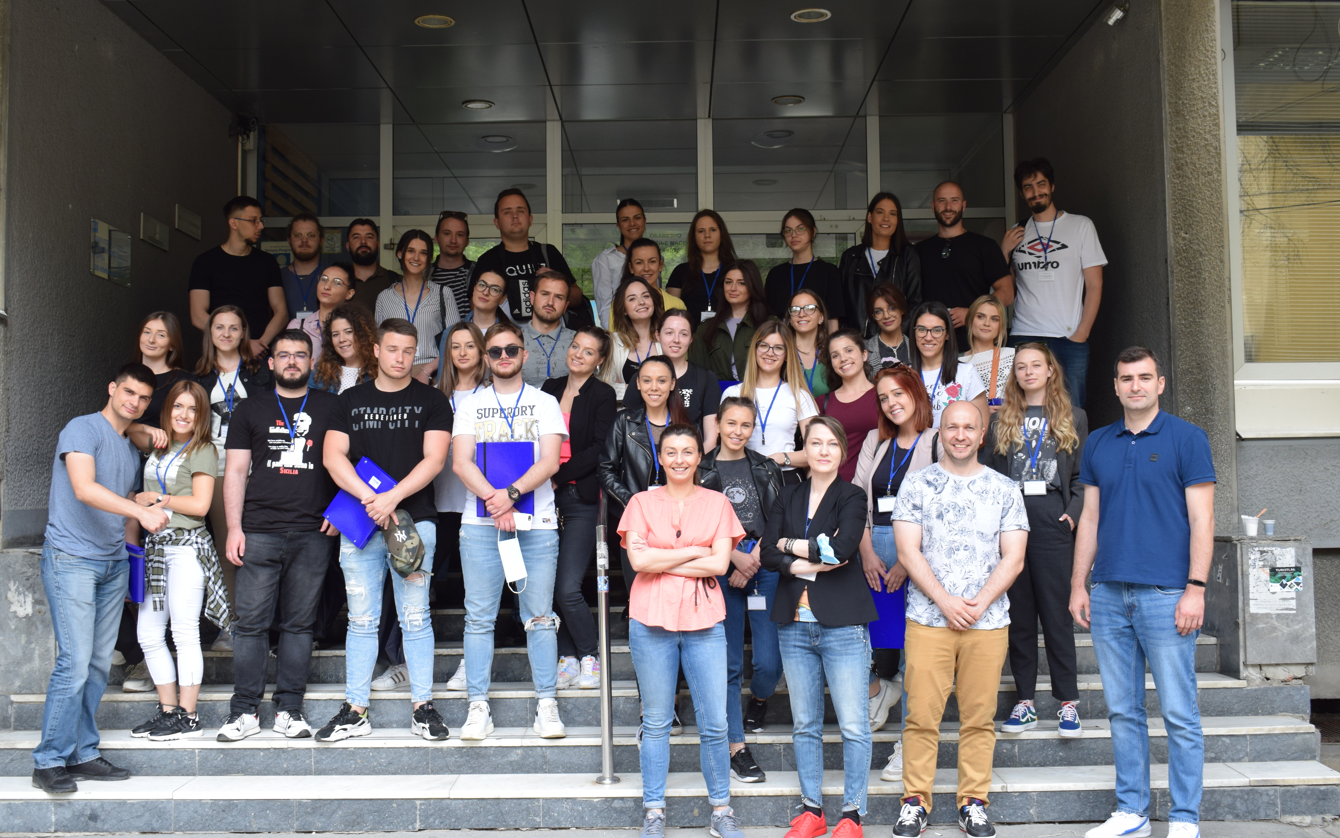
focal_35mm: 42
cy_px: 404
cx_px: 667
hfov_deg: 47.7
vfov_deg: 30.9
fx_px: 1516
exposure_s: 1/160
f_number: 6.3
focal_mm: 27
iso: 400
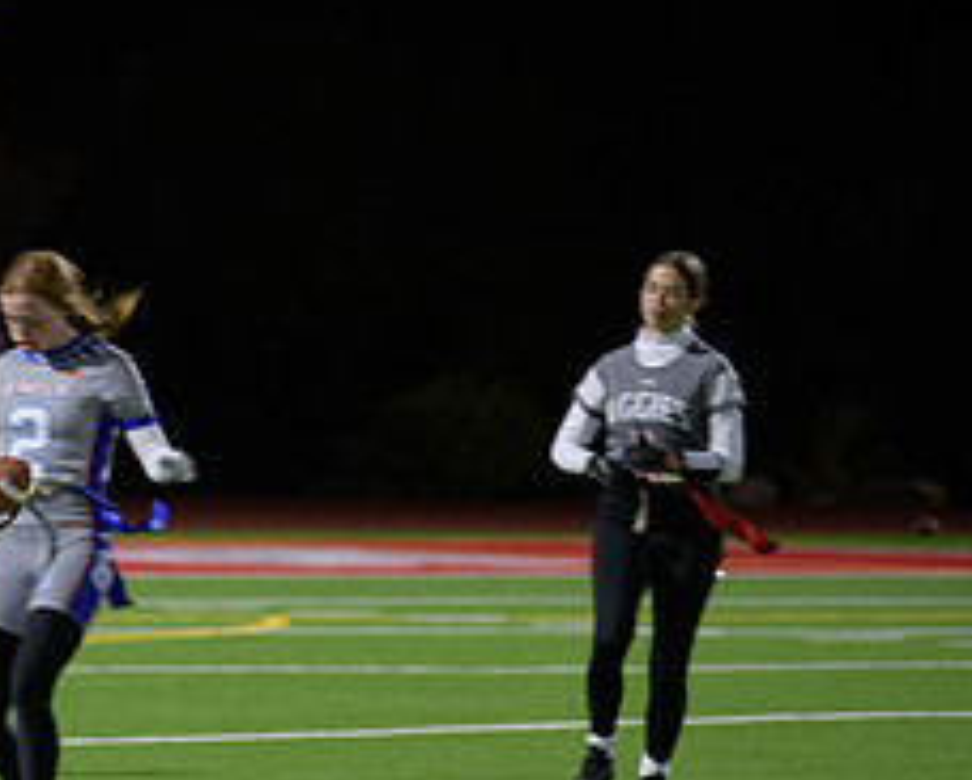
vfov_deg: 4.6
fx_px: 9621
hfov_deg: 5.8
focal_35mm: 334
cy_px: 663
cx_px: -111
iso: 800
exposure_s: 1/200
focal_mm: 140
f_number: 2.8
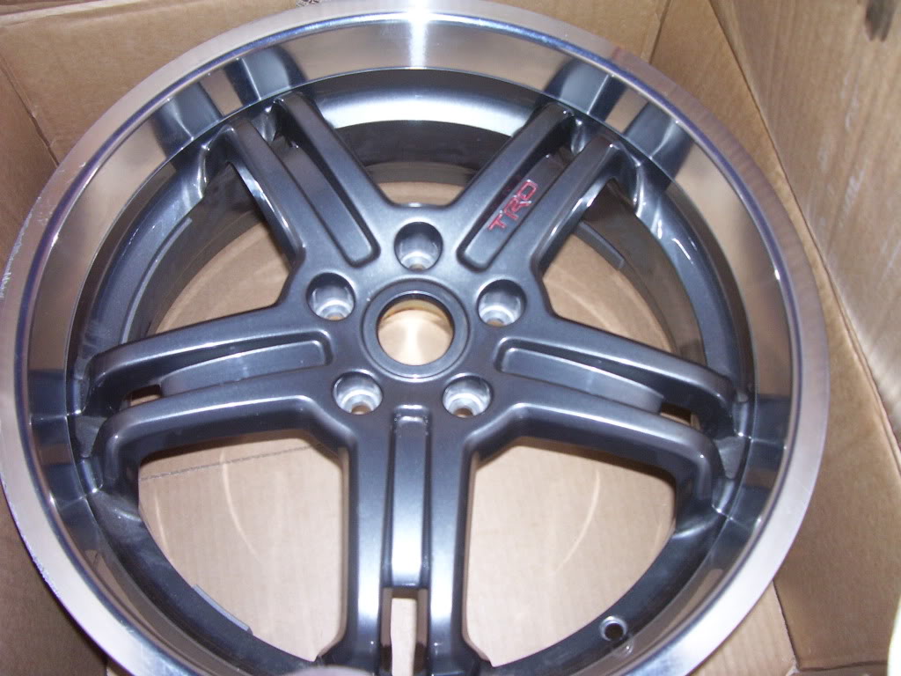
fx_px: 885
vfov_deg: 41.8
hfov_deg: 54.0
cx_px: 450
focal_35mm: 34
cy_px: 338
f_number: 2.7
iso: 125
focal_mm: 5.6
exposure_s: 1/2
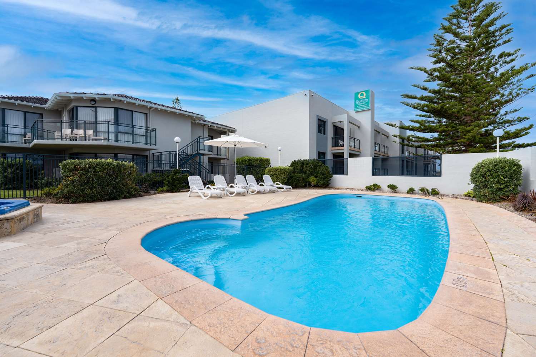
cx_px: 268
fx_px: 208
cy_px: 178
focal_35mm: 14
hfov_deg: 104.3
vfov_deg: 81.2
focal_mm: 14
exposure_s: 1/800
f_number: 8
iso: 400
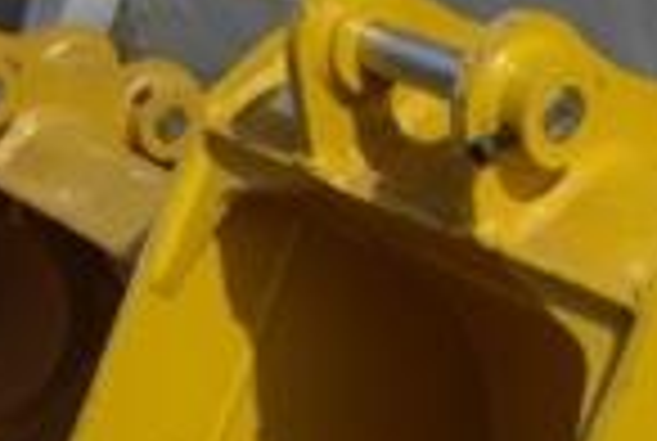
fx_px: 2213
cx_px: 400
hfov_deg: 16.9
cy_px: 675
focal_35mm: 121
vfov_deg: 10.9
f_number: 8
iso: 64
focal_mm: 7.9
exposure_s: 1/160
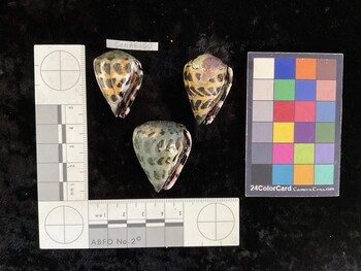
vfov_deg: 48.3
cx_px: 180
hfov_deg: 61.6
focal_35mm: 29
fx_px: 303
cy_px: 136
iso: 250
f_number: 1.8
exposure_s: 1/60
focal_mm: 3
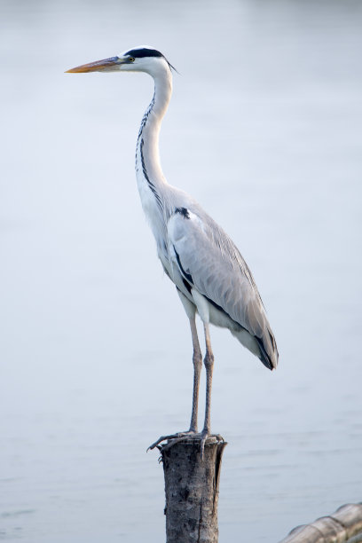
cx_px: 181
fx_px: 9049
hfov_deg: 2.3
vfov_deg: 3.4
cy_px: 272
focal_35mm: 600
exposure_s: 1/320
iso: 400
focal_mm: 600
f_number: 6.3
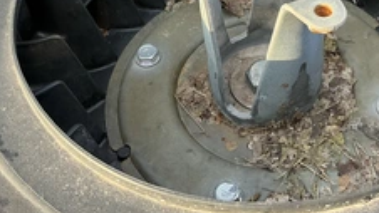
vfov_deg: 21.4
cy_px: 0
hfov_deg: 37.8
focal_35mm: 54
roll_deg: -1.6
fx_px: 543
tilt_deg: -42.2
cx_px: 268
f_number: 1.8
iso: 50
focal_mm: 3
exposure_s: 1/122
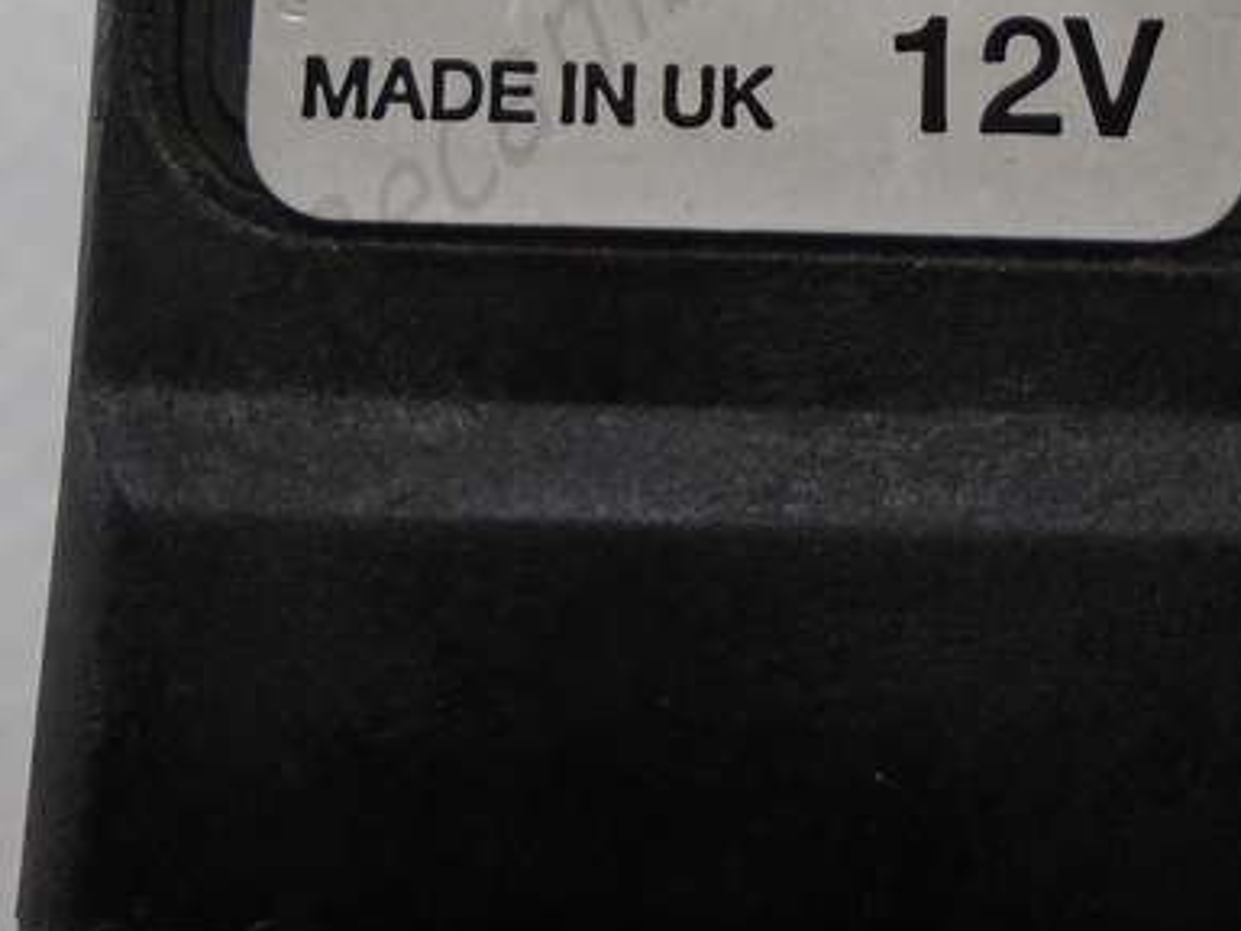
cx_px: 834
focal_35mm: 74
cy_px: -213
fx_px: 2653
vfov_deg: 18.7
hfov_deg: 26.2
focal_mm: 4.6
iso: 100
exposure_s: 1/125
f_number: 3.2
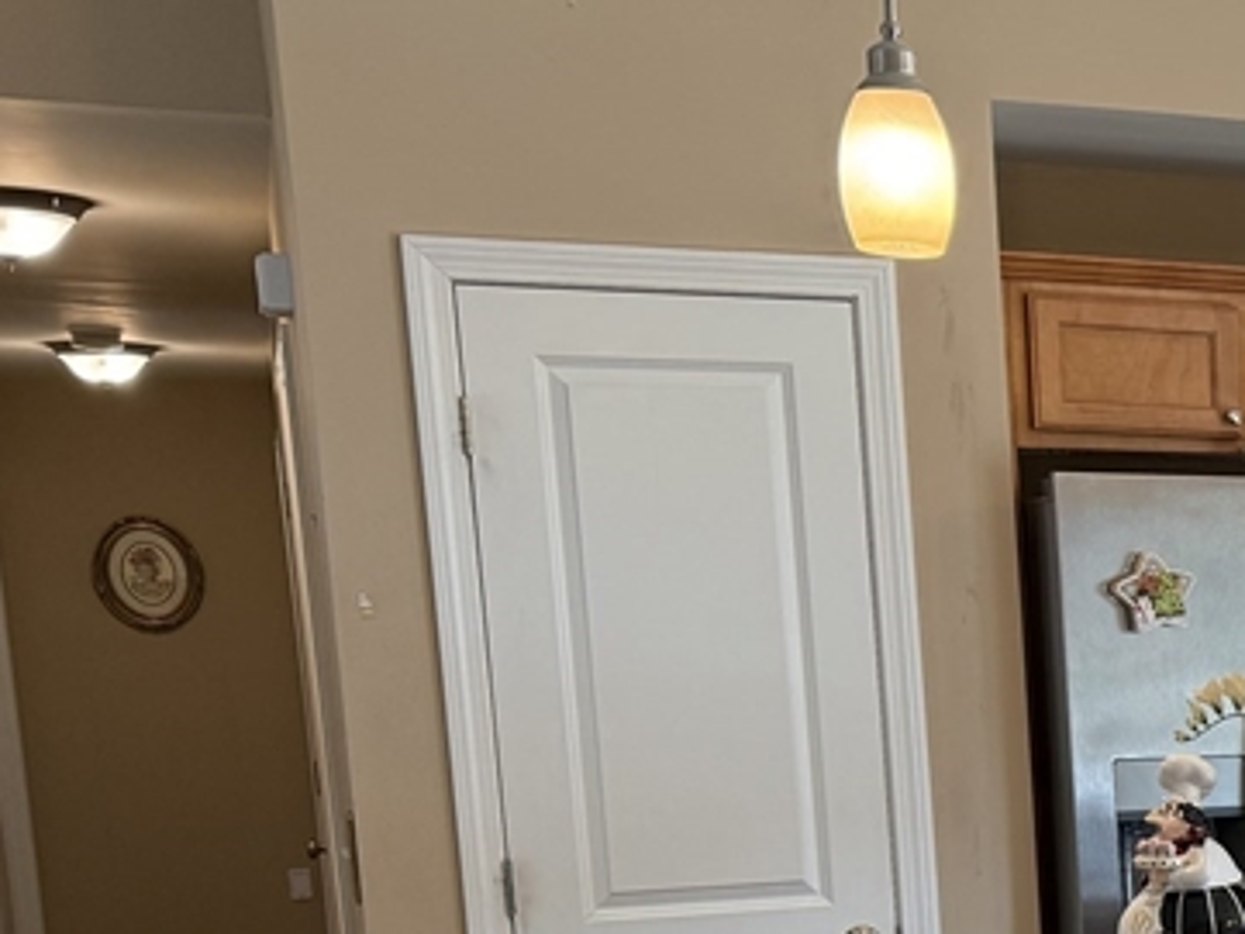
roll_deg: +1.0
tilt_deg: -9.5
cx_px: 1735
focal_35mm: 68
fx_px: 2447
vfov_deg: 20.7
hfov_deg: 24.0
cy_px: 986
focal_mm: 6.76
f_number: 1.78
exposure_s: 1/120
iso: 160
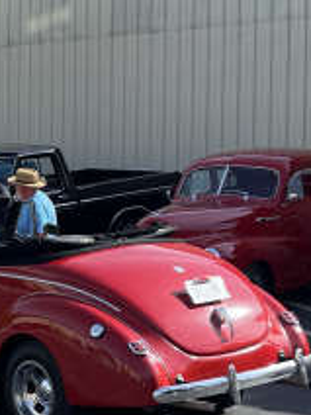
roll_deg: -1.2
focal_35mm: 98
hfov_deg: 14.8
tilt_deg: -3.6
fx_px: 1174
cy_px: 241
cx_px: -14
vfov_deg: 20.0
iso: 32
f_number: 1.6
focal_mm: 5.1
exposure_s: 1/1912
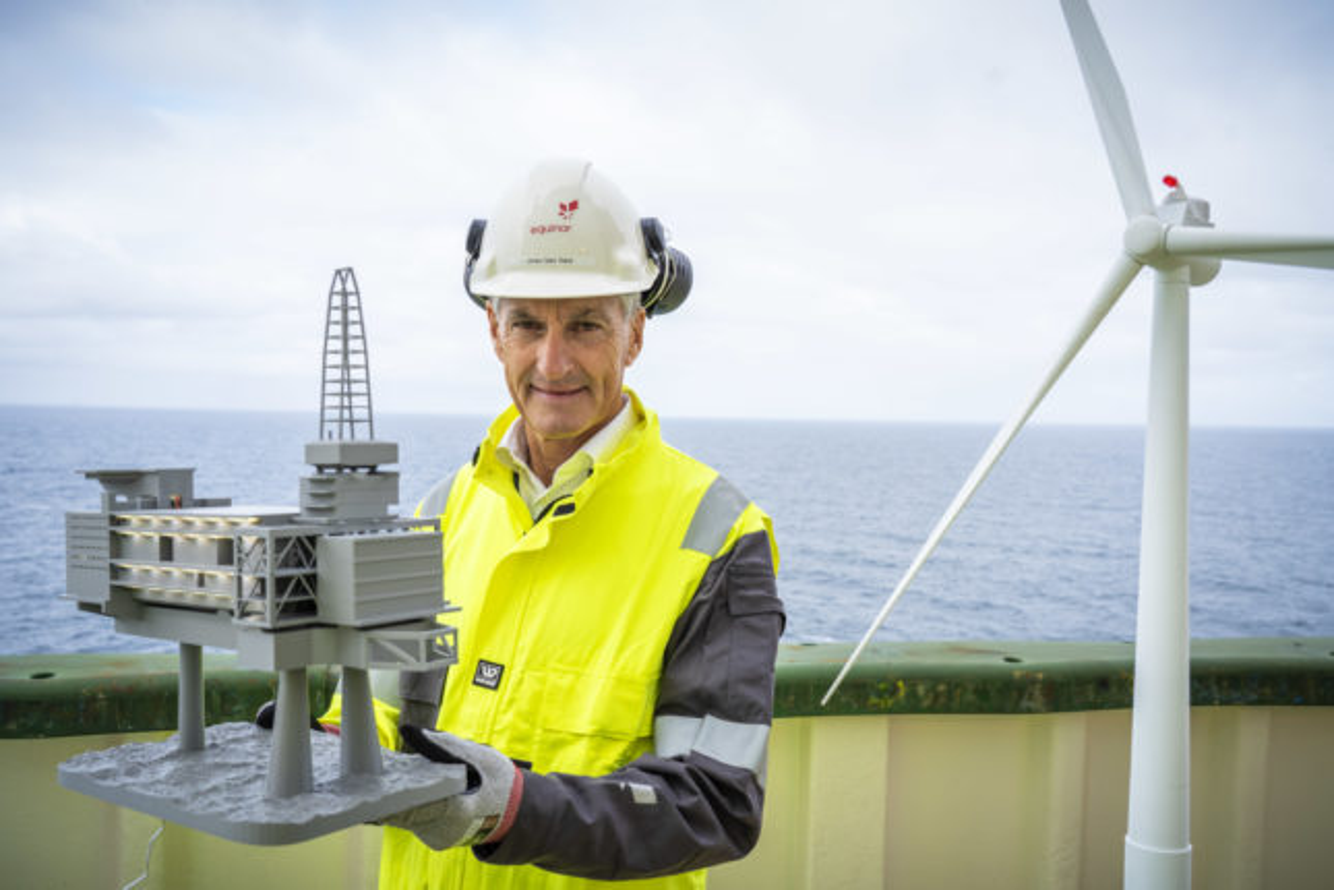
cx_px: 667
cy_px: 445
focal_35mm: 30
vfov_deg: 43.6
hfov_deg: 61.9
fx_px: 1112
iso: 200
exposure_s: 1/250
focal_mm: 30
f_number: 6.3
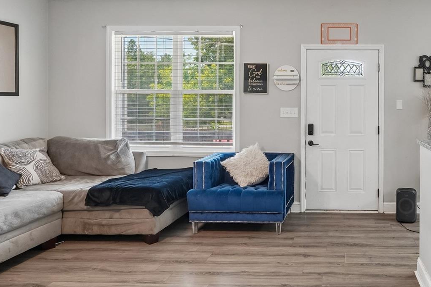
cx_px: 334
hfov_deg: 58.0
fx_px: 359
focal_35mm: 30
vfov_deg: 43.2
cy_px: 104
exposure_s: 1/15
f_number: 8
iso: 400
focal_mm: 10
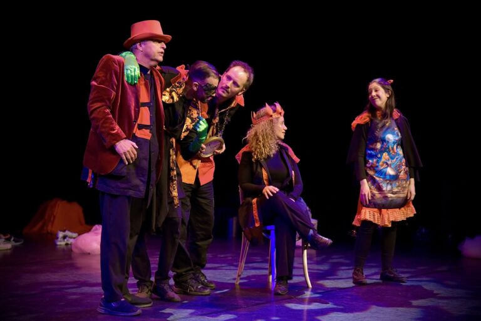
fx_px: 1203
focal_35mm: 90
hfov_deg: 22.6
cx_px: 240
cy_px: 160
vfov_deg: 15.2
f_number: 4
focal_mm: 90
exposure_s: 1/100
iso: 5000
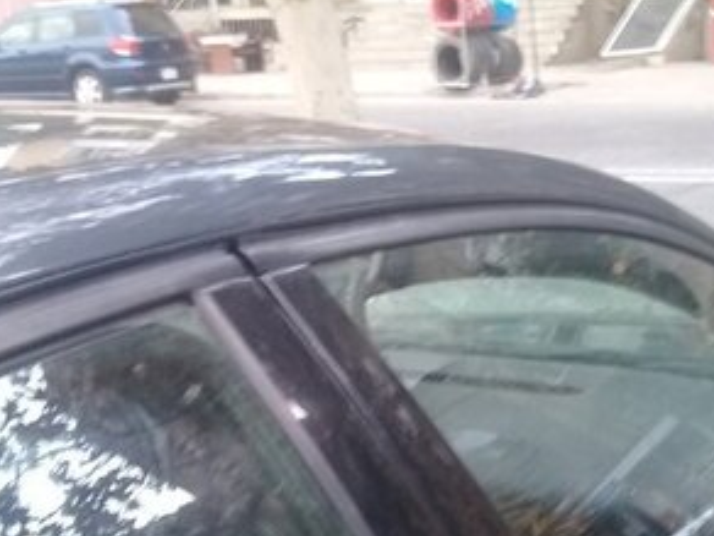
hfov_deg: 27.5
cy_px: 598
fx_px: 1444
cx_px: 521
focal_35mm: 70
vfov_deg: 20.0
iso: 64
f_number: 2.2
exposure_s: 1/33
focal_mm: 3.3
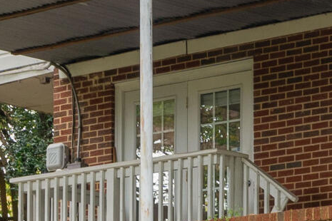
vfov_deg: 6.8
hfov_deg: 9.9
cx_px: 533
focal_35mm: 200
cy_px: -96
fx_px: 1844
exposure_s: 1/30
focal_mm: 31
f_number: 7.1
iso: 320
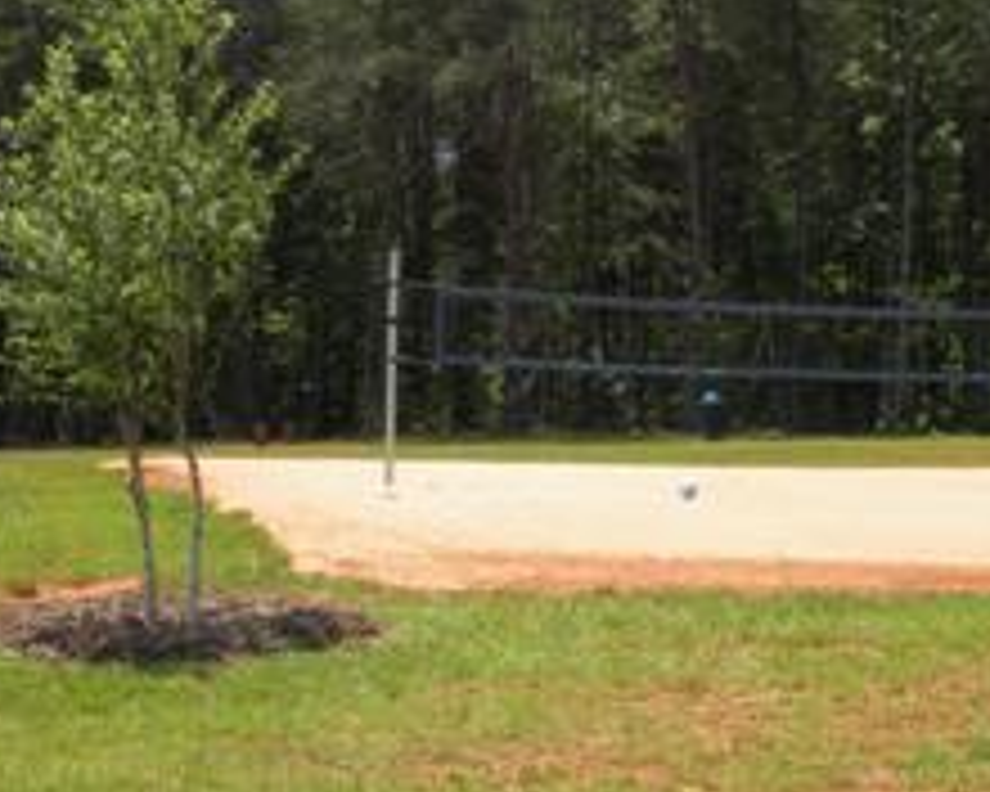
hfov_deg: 27.5
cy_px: 374
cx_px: 749
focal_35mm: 68
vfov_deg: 22.5
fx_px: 1992
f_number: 5.6
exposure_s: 1/243
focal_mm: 7.4
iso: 64
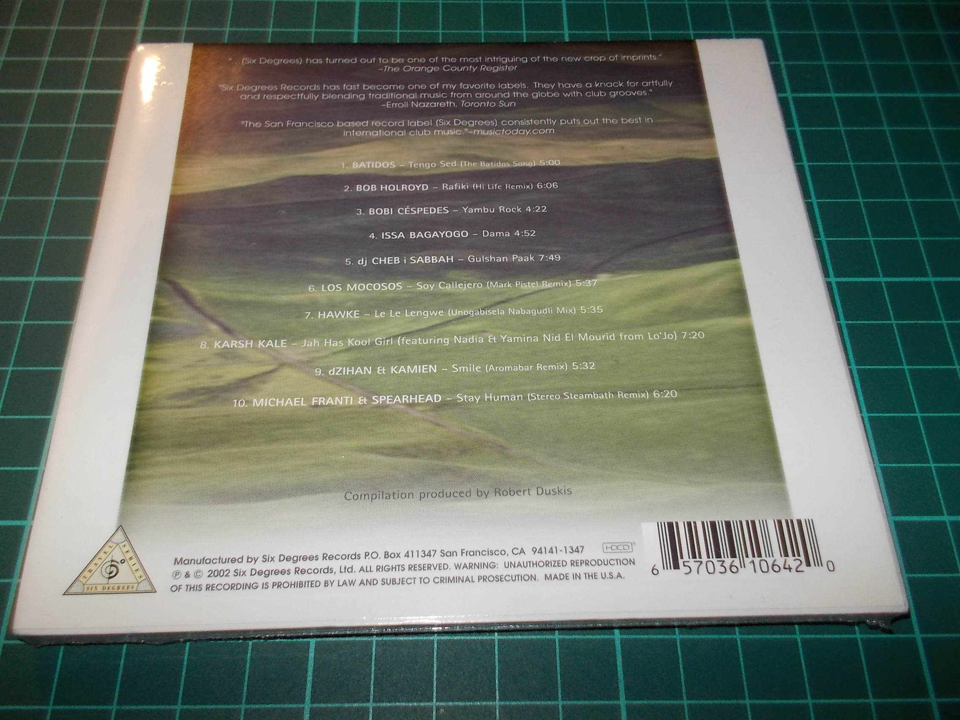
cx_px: 480
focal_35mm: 29
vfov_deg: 48.2
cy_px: 360
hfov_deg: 61.7
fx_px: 804
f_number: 3.3
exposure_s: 1/30
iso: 200
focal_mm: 4.1
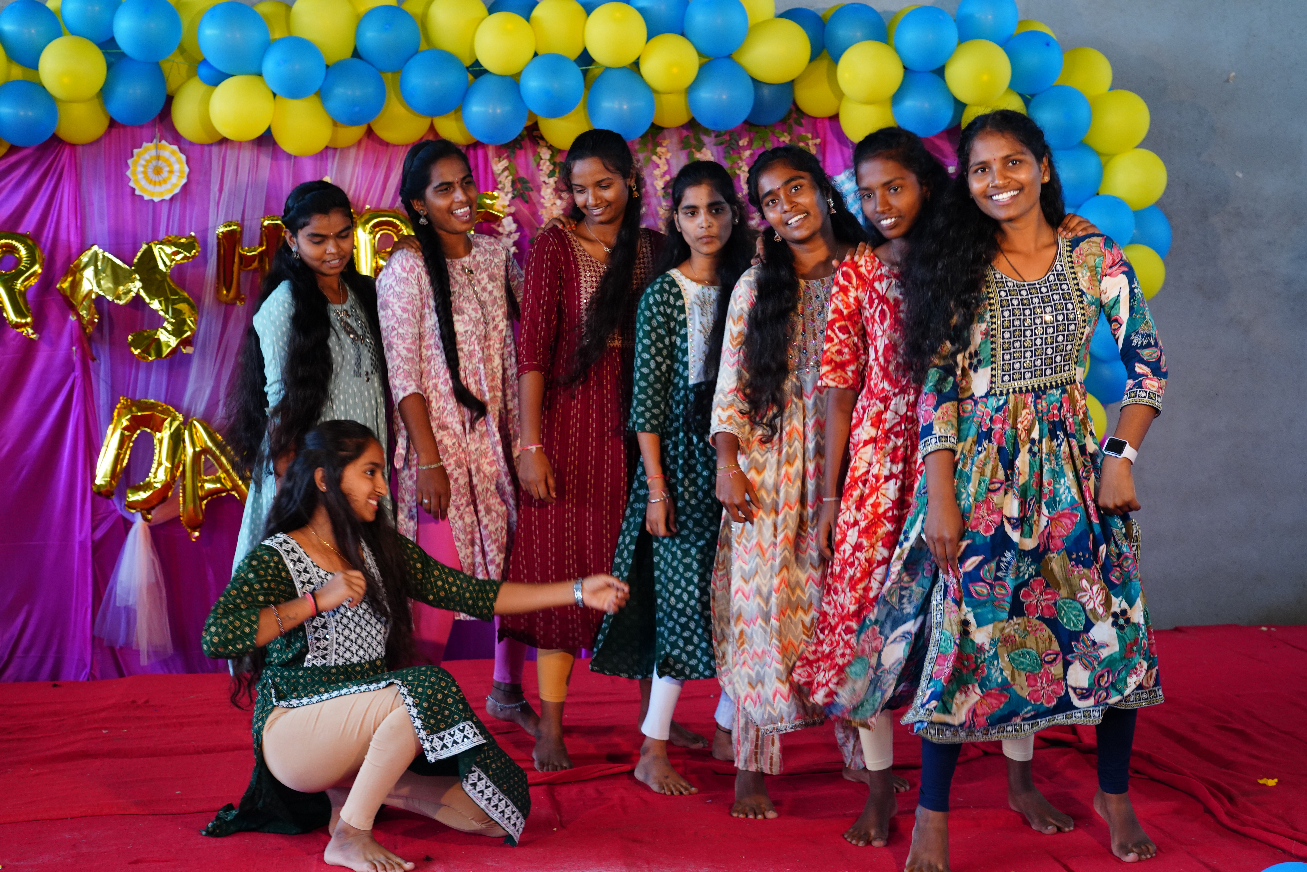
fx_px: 2033
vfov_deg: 24.2
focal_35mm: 56
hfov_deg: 35.6
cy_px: 436
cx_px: 654
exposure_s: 1/160
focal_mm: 56
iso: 1600
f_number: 5.6
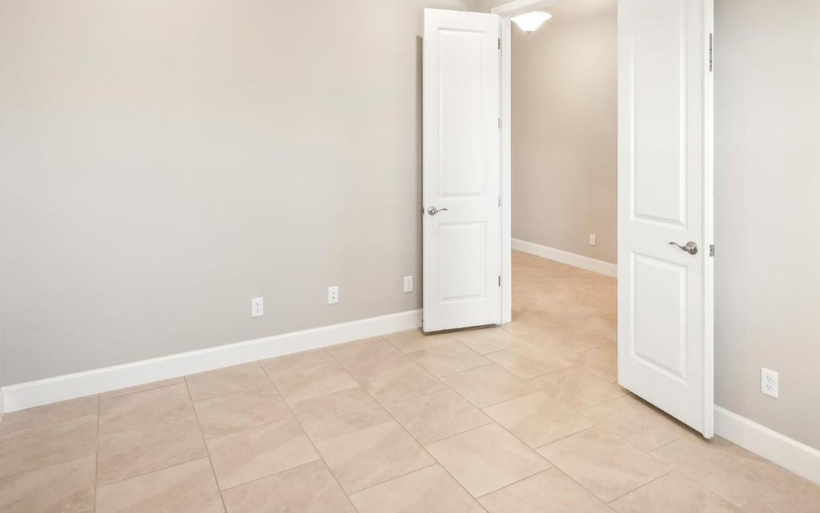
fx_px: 514
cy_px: 136
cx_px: 445
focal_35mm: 23
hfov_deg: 77.0
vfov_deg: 51.1
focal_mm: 16
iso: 400
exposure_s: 1/90
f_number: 4
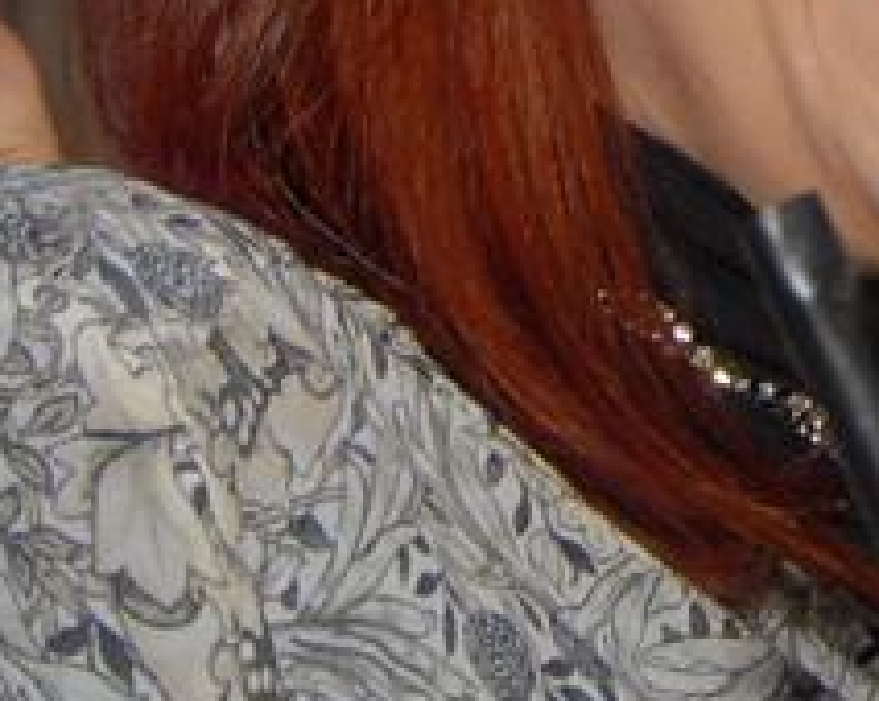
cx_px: 1263
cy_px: 16
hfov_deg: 10.3
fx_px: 4730
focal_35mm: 182
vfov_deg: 8.4
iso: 400
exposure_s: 1/2.5
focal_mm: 24
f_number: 5.6
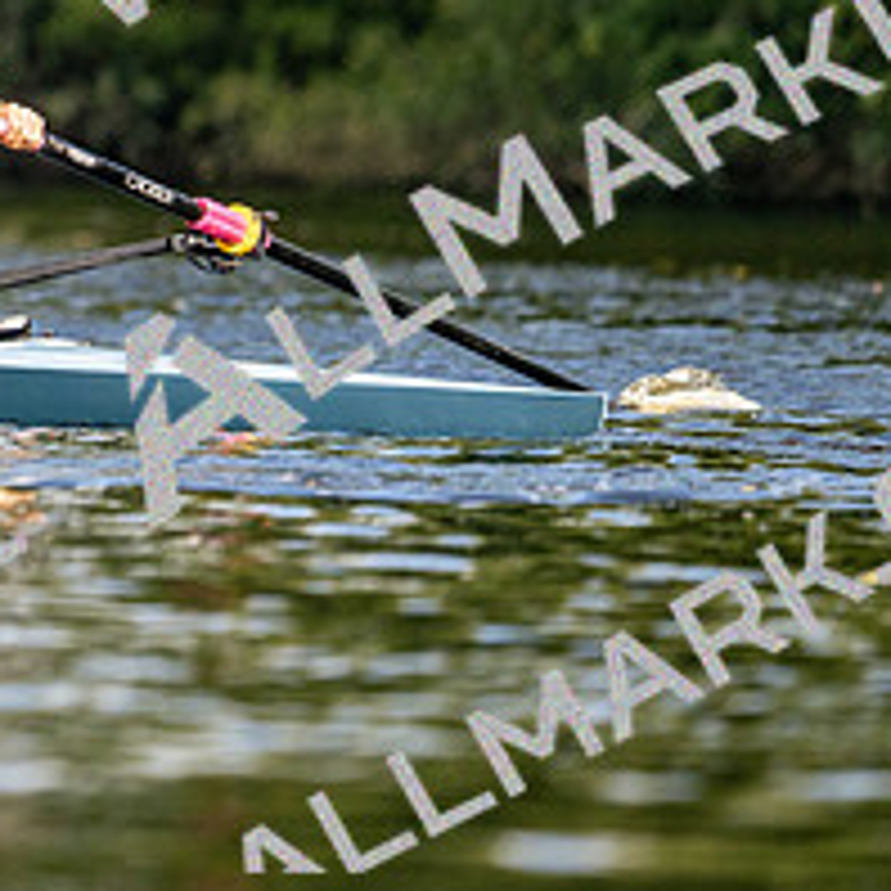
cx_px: -261
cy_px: 101
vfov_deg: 1.8
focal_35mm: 997
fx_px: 29034
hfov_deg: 1.8
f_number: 4.5
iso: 450
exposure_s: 1/2000
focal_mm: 400
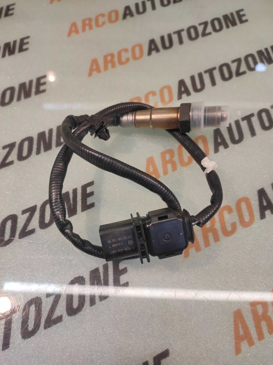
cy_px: 182
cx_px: 136
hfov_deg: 74.7
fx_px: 179
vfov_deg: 91.1
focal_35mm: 17
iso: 92
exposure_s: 1/33
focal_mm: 4.74
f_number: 1.79
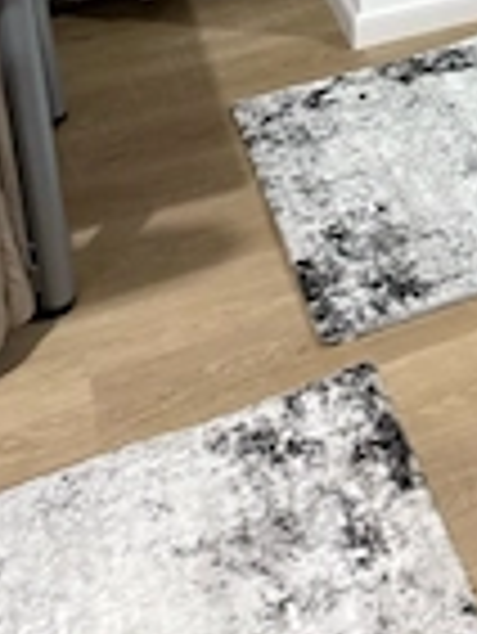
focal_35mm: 68
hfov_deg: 19.7
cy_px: -234
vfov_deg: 24.2
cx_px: 639
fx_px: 1247
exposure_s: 1/50
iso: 250
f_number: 1.78
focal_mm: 6.76
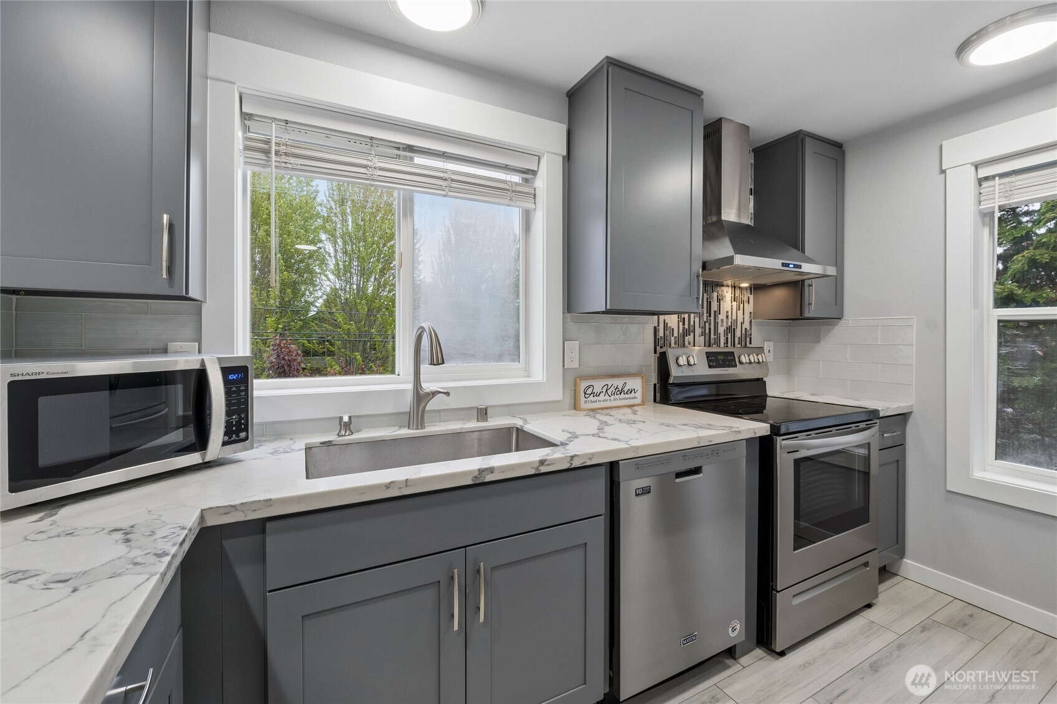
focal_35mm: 15
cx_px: 528
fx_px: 440
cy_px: 352
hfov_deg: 100.4
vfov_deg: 77.3
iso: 250
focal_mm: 10
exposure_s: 1/13
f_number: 9
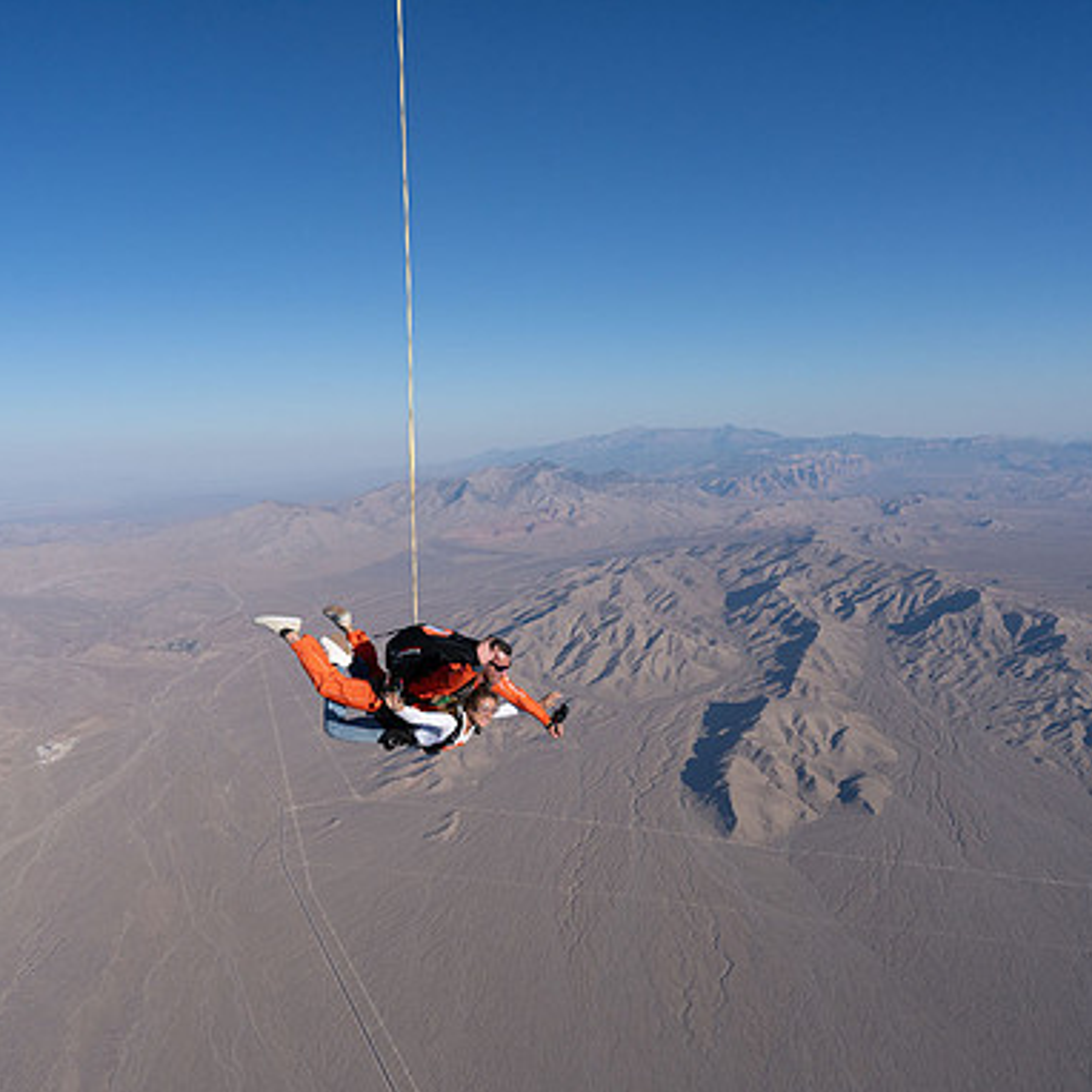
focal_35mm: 31
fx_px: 1106
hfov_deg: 52.5
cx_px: 497
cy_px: 550
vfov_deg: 52.5
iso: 800
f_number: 11
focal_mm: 24
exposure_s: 1/2000
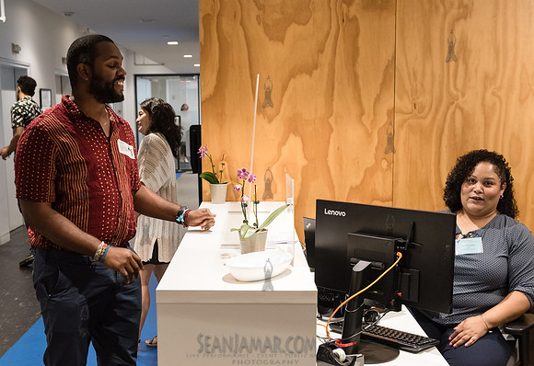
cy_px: 210
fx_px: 679
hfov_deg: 42.8
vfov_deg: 30.1
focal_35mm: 45
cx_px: 226
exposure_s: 1/250
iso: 2500
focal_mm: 38
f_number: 4.5
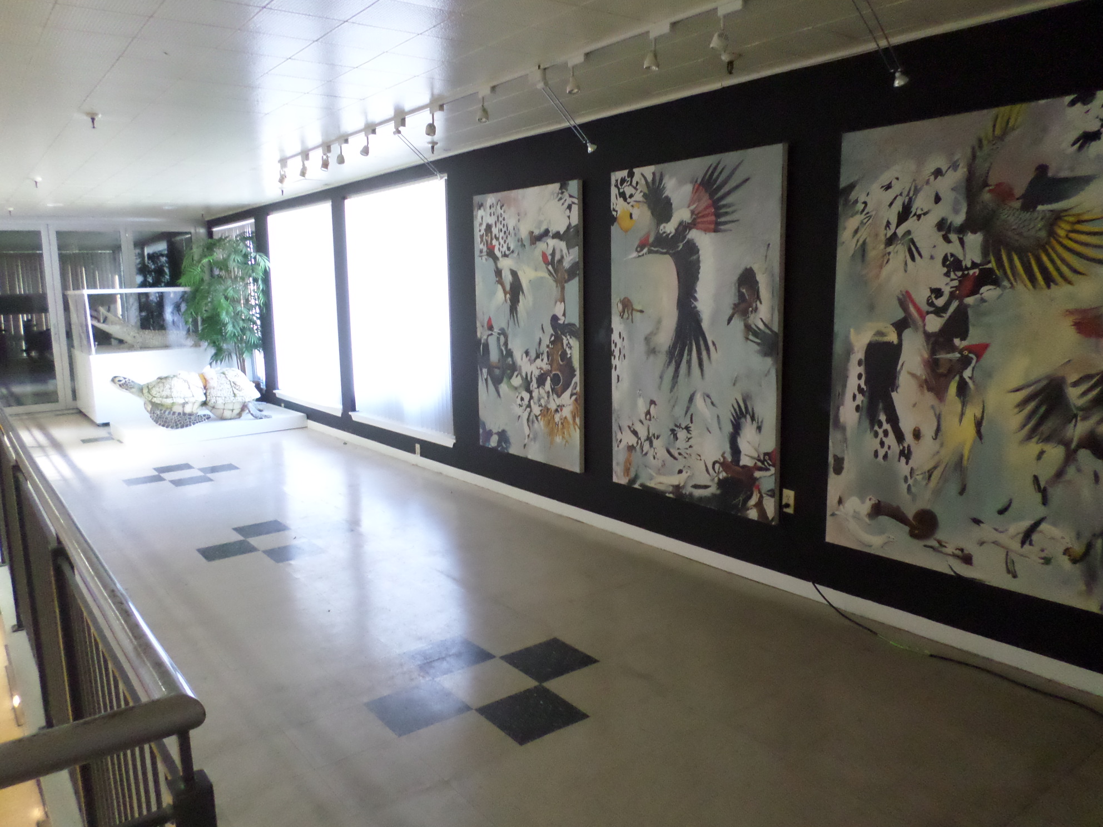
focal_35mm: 25
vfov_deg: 54.9
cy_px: 414
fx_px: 797
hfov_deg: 69.4
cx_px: 552
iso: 400
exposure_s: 1/30
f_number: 2.5
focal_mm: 4.5
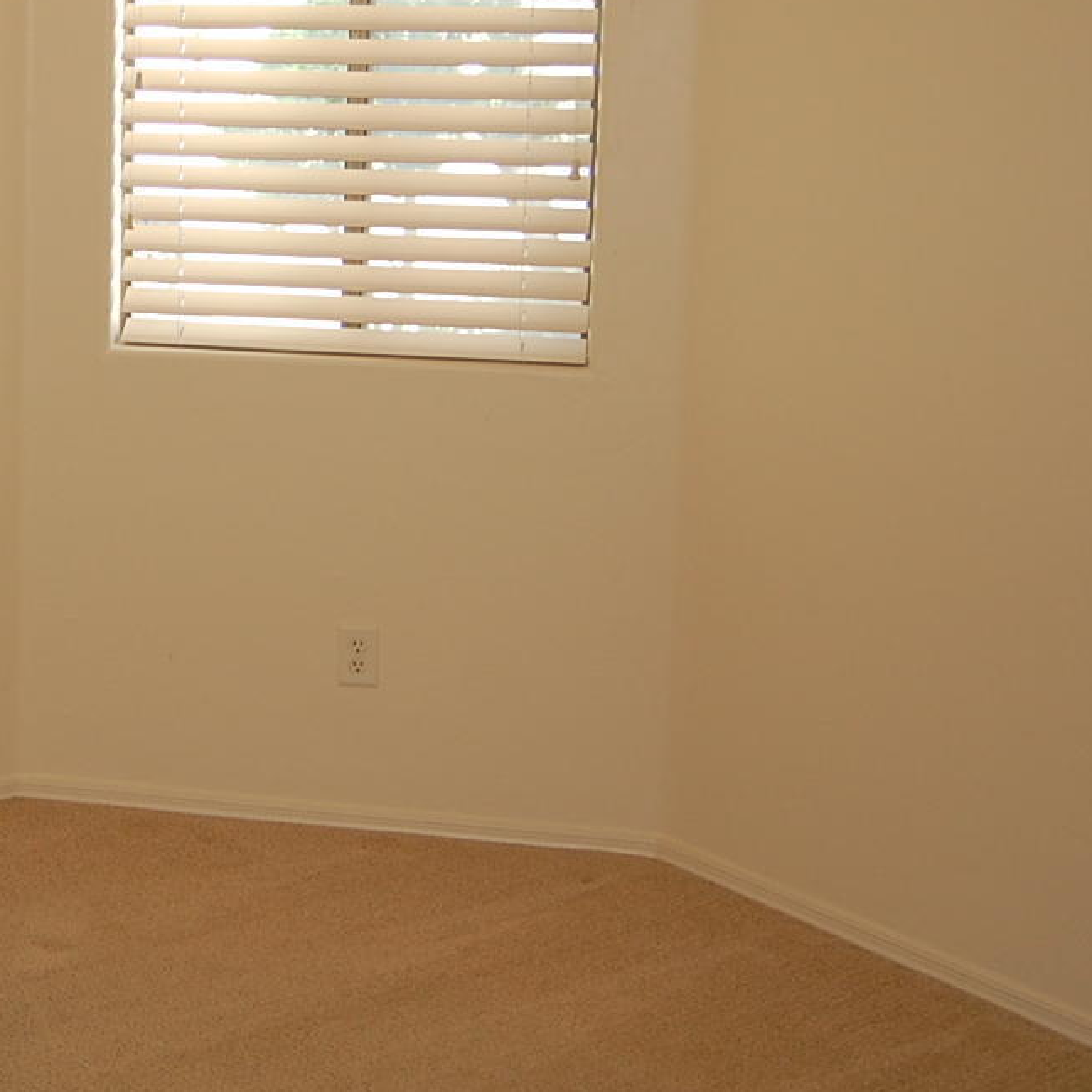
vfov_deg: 26.3
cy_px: 361
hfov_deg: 25.1
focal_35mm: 65
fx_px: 2320
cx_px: -30
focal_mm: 22
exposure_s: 1/100
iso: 400
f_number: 3.8
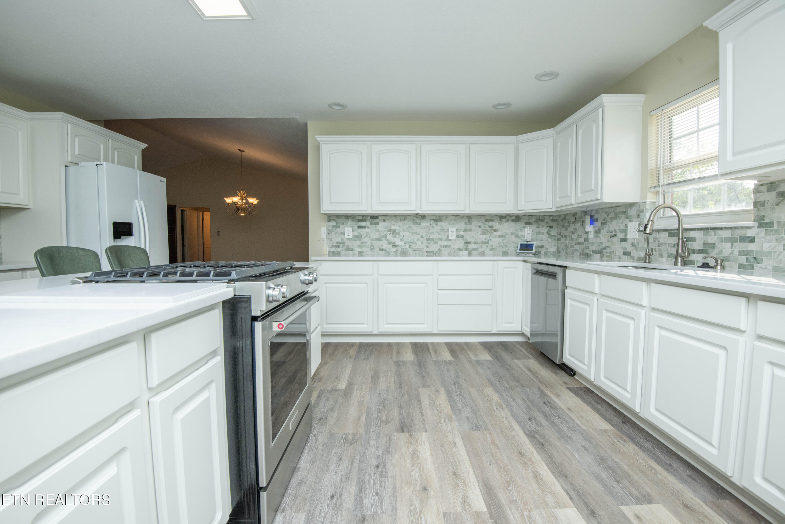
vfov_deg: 73.7
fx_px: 349
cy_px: 262
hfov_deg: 96.7
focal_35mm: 16
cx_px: 392
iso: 400
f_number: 9
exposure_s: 1/125
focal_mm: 16
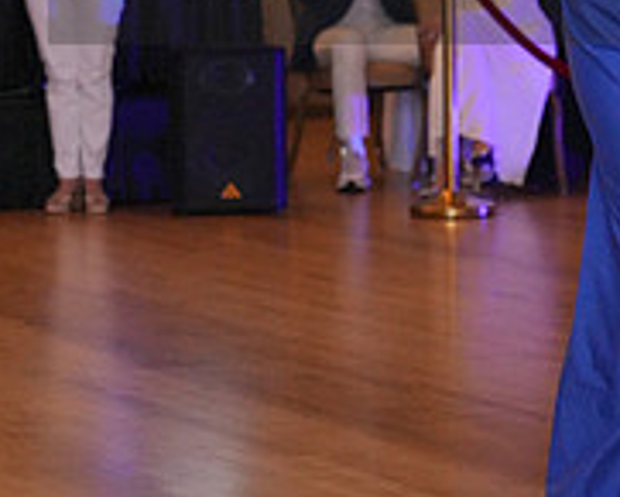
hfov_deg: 9.7
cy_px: -69
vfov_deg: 7.8
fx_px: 3635
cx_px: 522
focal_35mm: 198
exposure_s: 1/250
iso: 8000
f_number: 3.2
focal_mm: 66
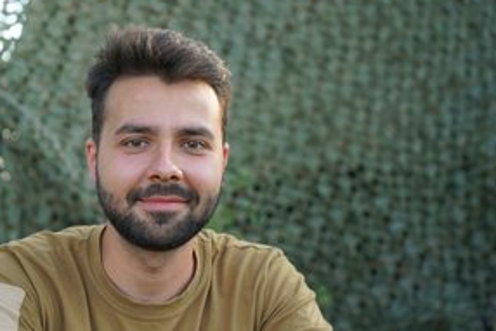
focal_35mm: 81
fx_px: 1117
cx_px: 161
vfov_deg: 16.9
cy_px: 207
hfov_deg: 24.9
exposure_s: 1/160
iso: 160
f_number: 4
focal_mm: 58
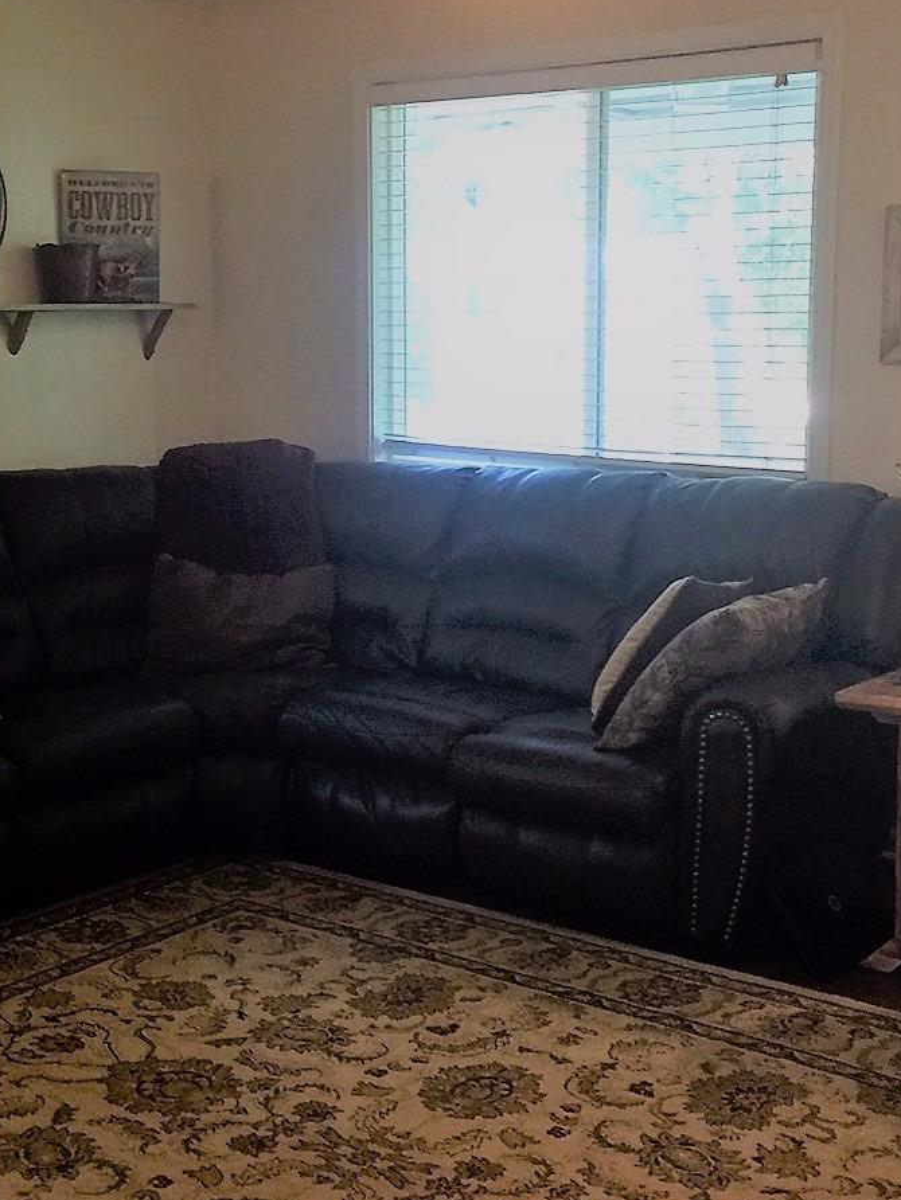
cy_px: 607
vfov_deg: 36.2
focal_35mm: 53
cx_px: 339
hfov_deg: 27.4
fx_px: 1839
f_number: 2.2
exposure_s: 1/15
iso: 100
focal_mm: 4.15
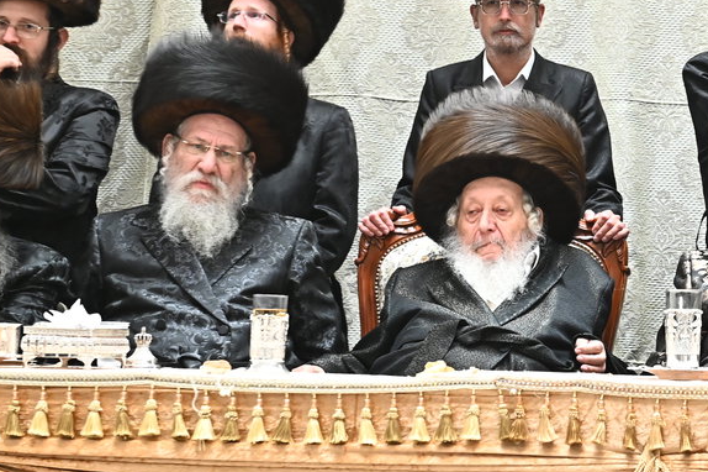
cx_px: 689
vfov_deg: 11.2
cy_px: 224
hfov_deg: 16.5
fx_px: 2398
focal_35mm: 122
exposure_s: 1/200
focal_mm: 50
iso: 2000
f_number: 6.3
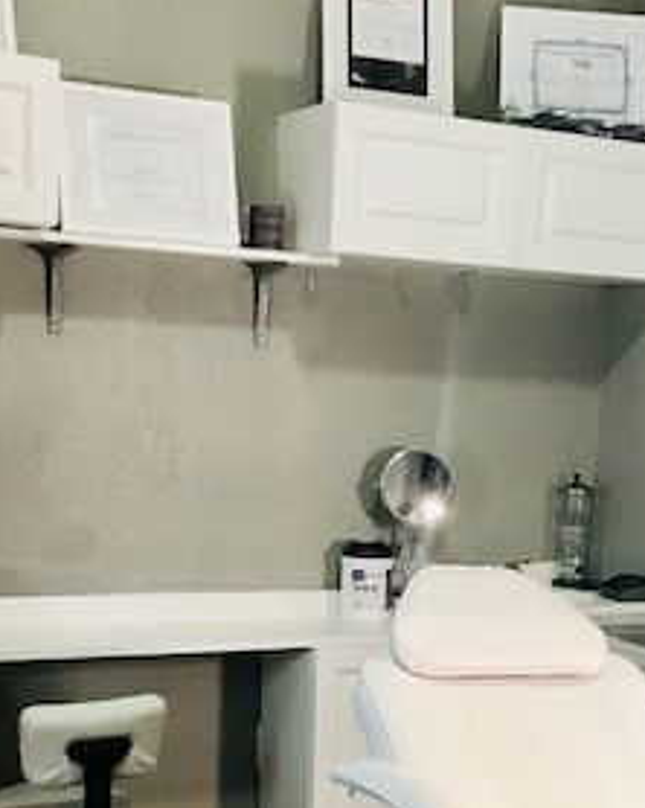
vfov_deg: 28.6
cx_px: 413
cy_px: 756
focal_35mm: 63
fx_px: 1505
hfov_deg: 24.1
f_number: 1.8
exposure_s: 1/15
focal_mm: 3.99
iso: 50
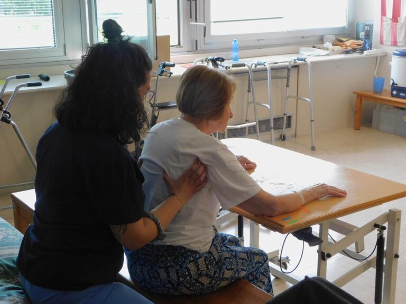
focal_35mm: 51
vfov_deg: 28.6
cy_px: 152
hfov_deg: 37.5
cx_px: 203
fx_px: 598
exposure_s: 1/30
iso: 320
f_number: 3.8
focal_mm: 9
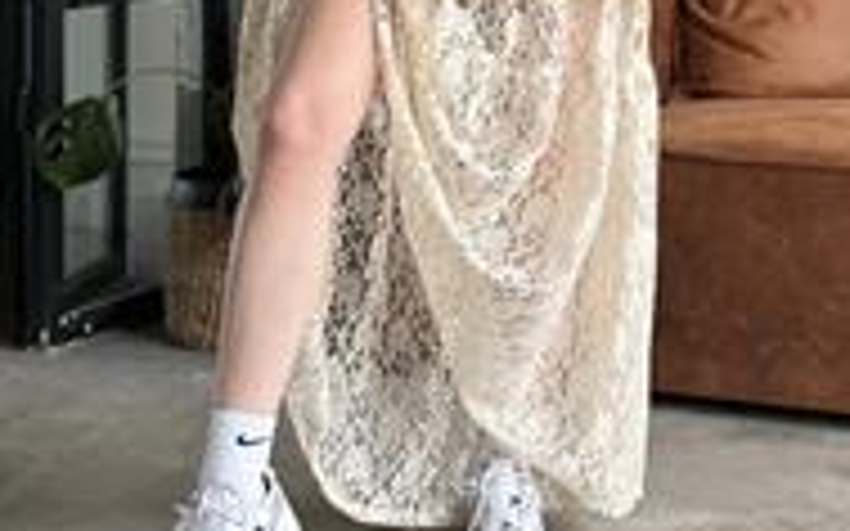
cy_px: -171
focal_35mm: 115
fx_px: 2663
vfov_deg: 11.1
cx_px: 459
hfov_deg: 18.1
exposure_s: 1/60
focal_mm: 6.86
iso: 200
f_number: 1.78
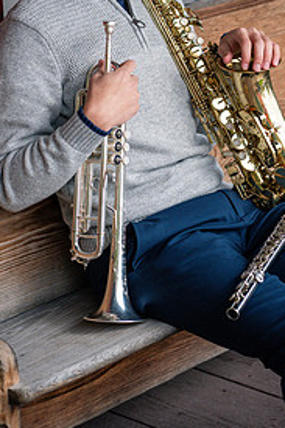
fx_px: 1653
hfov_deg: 9.9
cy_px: 103
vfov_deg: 14.7
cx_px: 168
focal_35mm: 139
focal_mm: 85
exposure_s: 1/400
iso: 640
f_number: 3.5
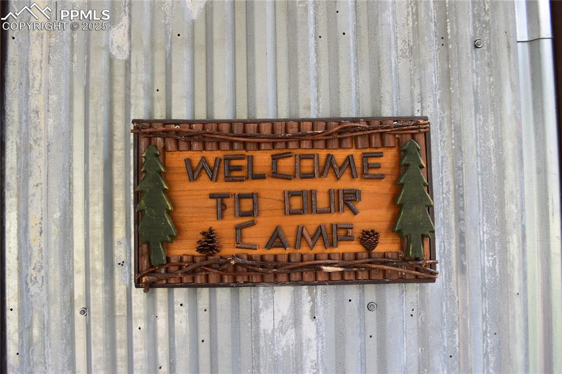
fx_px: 468
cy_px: 187
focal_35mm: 30
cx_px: 281
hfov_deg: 61.9
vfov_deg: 43.6
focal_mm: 20
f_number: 7.1
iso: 400
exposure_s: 1/30
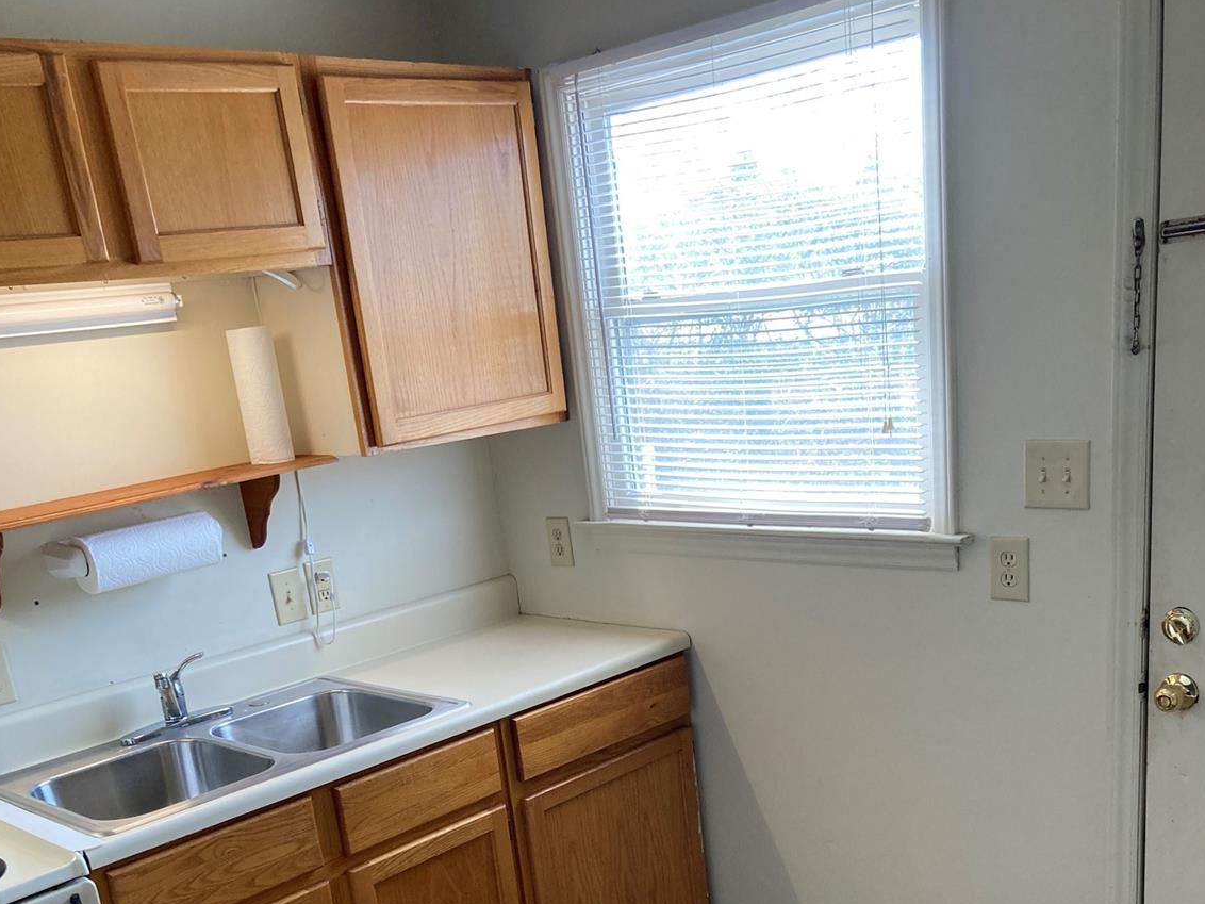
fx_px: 1323
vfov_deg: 35.9
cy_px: 780
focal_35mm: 38
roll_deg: +5.7
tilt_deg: -19.3
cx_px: 602
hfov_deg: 49.0
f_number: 1.8
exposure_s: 1/60
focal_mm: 3.99
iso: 80
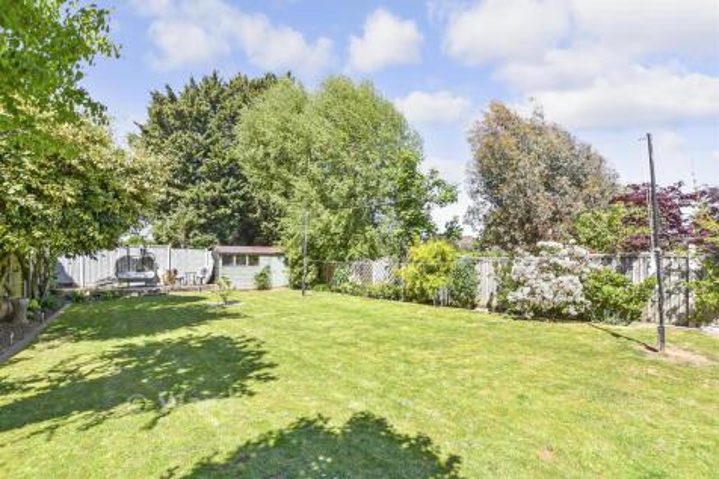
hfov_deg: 100.4
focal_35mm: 15
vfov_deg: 77.3
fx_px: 299
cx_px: 360
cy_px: 240
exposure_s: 1/500
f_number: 8
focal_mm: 10
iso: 320
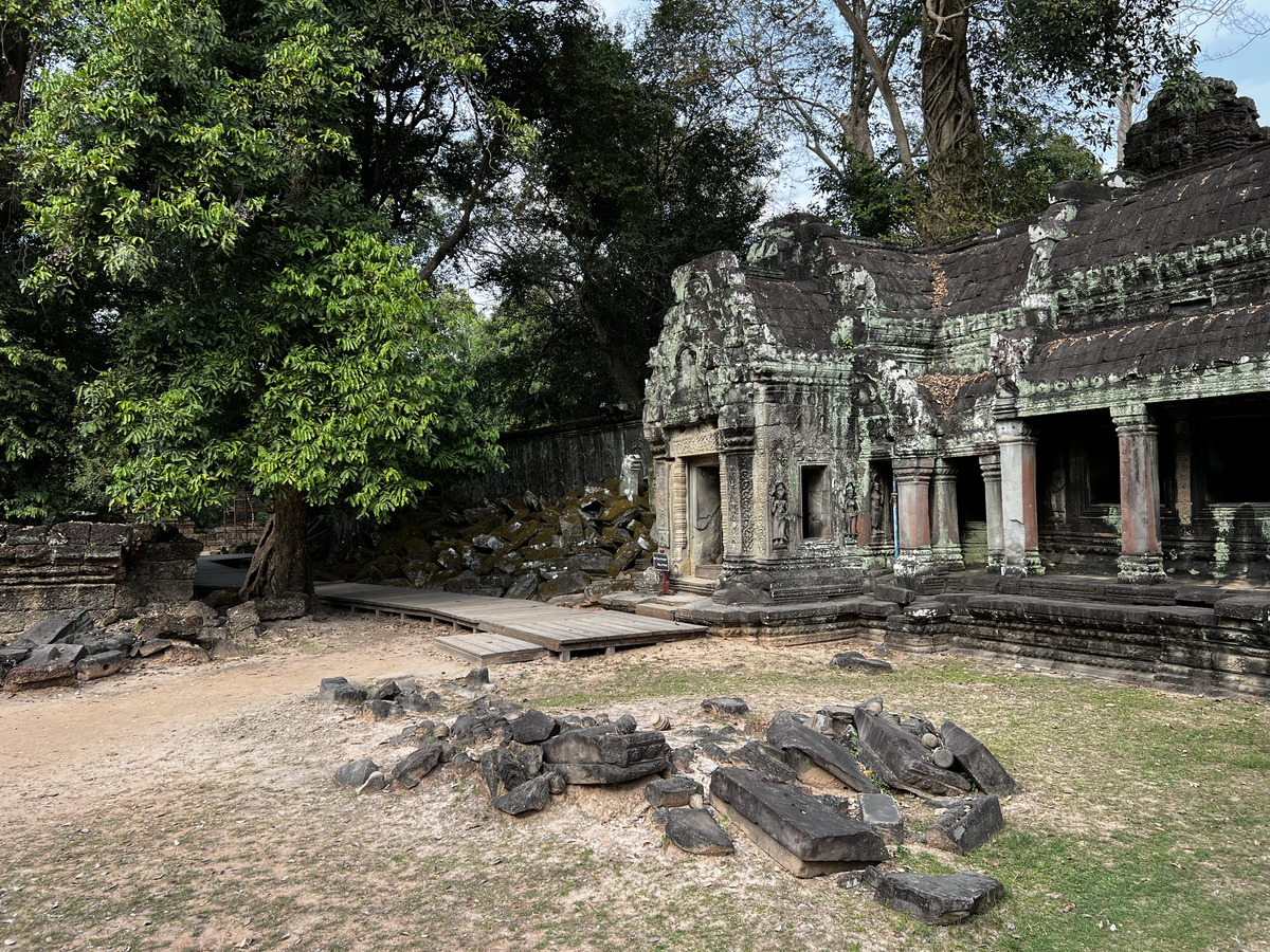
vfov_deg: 53.1
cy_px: 476
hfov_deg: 67.3
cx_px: 635
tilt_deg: +1.1
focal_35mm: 26
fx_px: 954
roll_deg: +0.8
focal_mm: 5.7
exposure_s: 1/840
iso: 50
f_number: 1.5
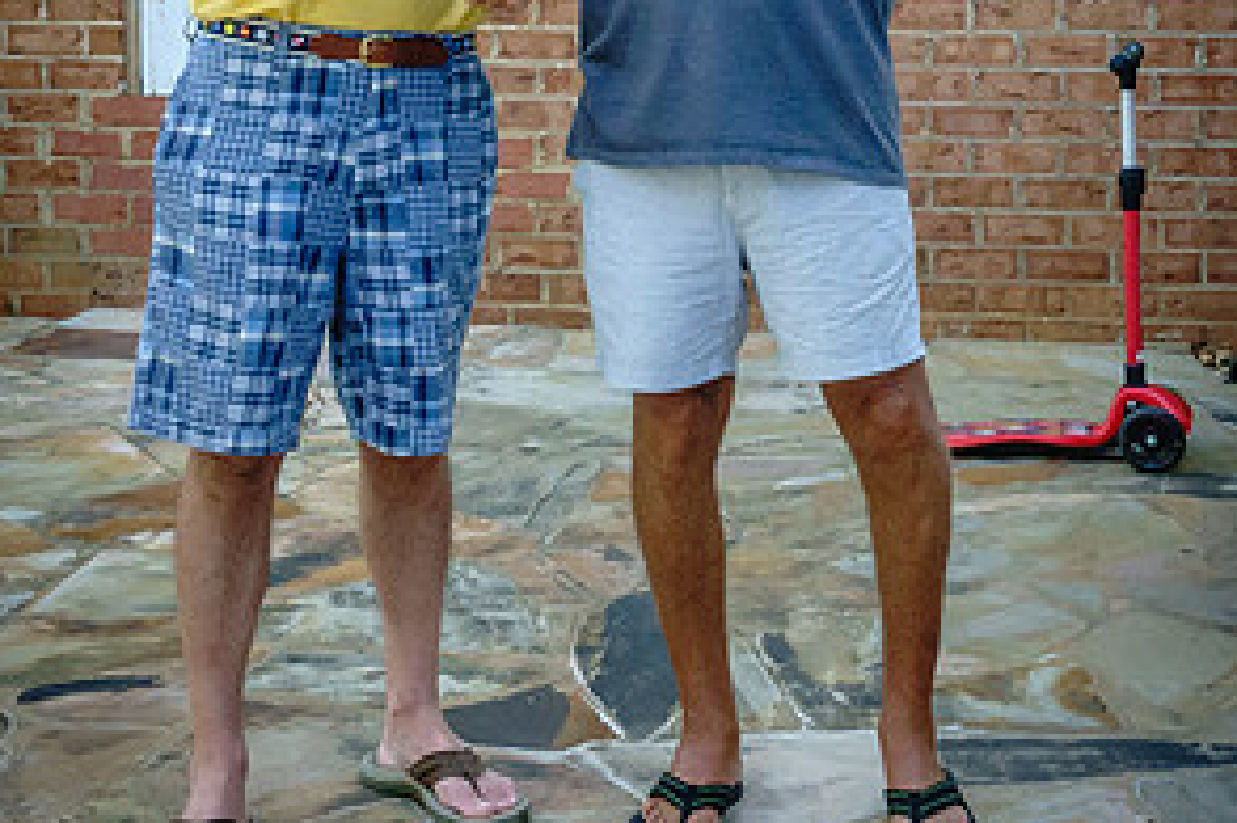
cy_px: -51
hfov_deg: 24.5
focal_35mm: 83
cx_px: 693
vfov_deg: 16.0
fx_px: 2850
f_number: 7.1
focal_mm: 10.8
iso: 640
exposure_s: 1/125
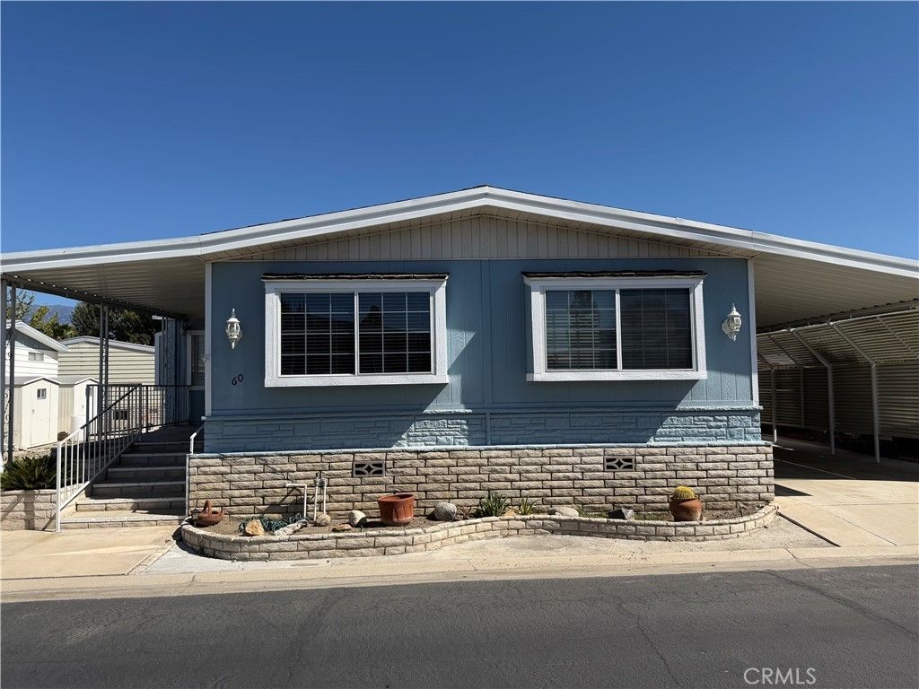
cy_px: 344
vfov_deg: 56.8
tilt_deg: +1.9
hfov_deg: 71.6
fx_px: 637
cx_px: 460
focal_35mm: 24
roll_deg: +2.0
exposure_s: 1/6173
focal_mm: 6.76
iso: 80
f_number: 1.78
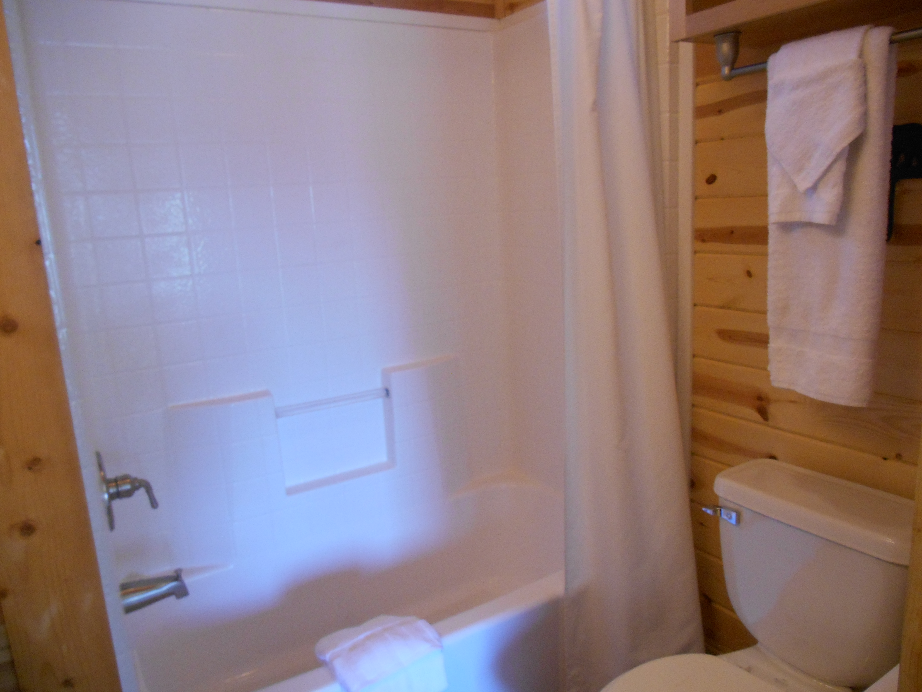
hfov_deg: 67.3
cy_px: 346
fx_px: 693
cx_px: 461
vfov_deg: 53.1
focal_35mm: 26
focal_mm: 4.7
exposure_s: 1/30
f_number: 3.4
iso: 360
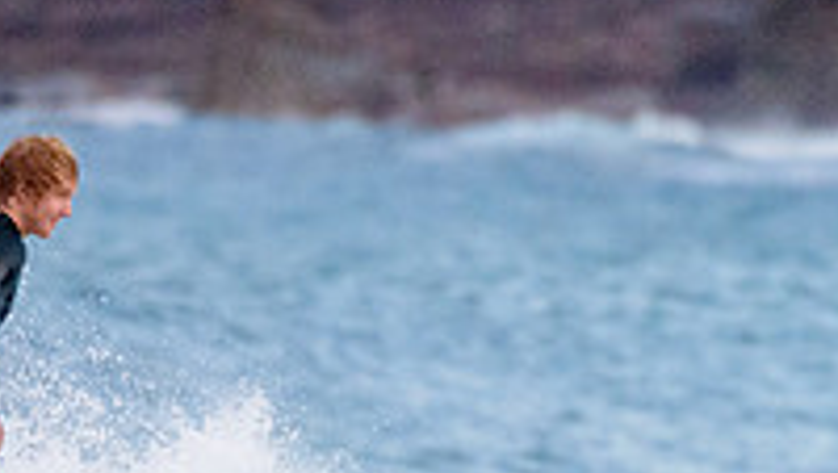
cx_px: 311
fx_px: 34701
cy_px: 474
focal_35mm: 1560
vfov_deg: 0.8
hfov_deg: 1.4
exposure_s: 1/2000
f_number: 5.6
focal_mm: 420
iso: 2500
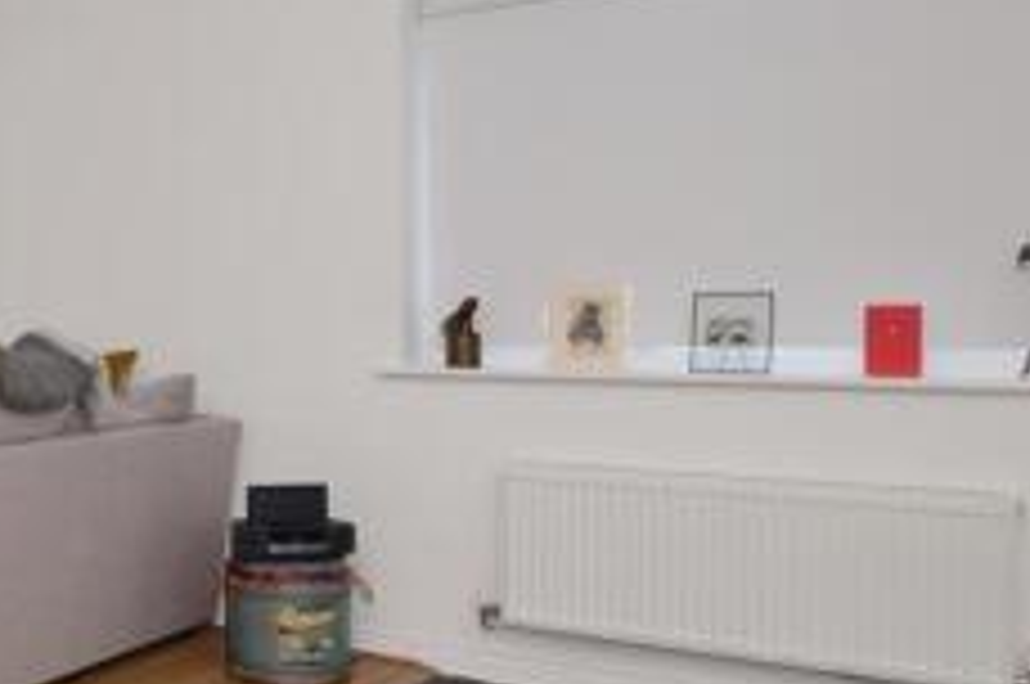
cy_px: 313
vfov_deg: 31.1
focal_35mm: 43
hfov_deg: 36.8
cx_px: -153
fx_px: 1229
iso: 400
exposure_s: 1/20
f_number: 7.1
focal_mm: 10
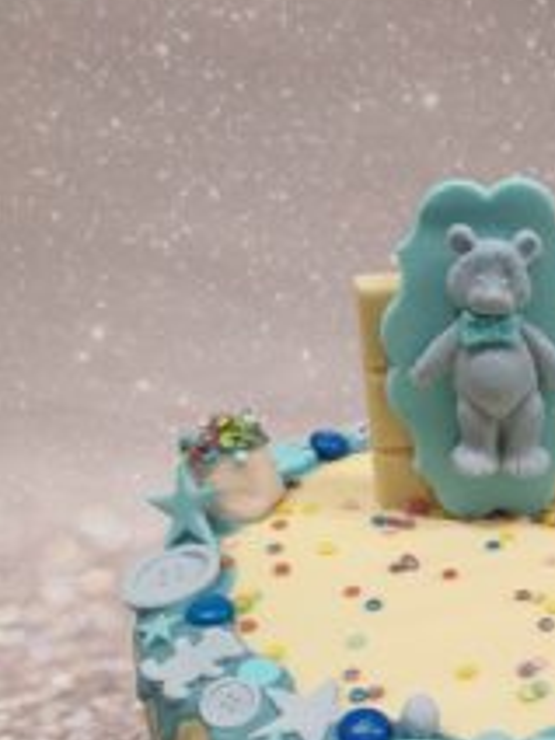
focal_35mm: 49
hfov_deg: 28.3
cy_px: 642
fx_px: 1047
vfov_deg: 36.8
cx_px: 520
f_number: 2.4
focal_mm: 4.3
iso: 160
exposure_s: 1/50
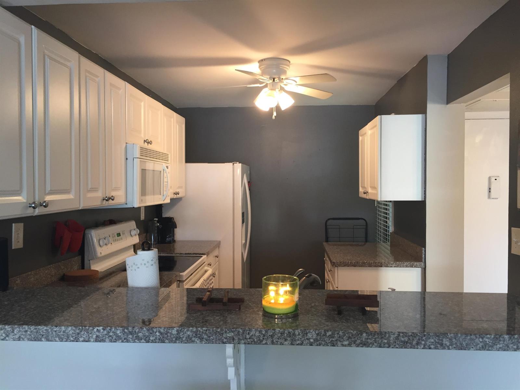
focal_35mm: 29
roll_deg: -0.5
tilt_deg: -1.2
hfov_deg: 61.7
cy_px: 195
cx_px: 260
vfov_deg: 48.2
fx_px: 436
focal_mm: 4.15
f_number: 2.2
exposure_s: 1/30
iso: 80
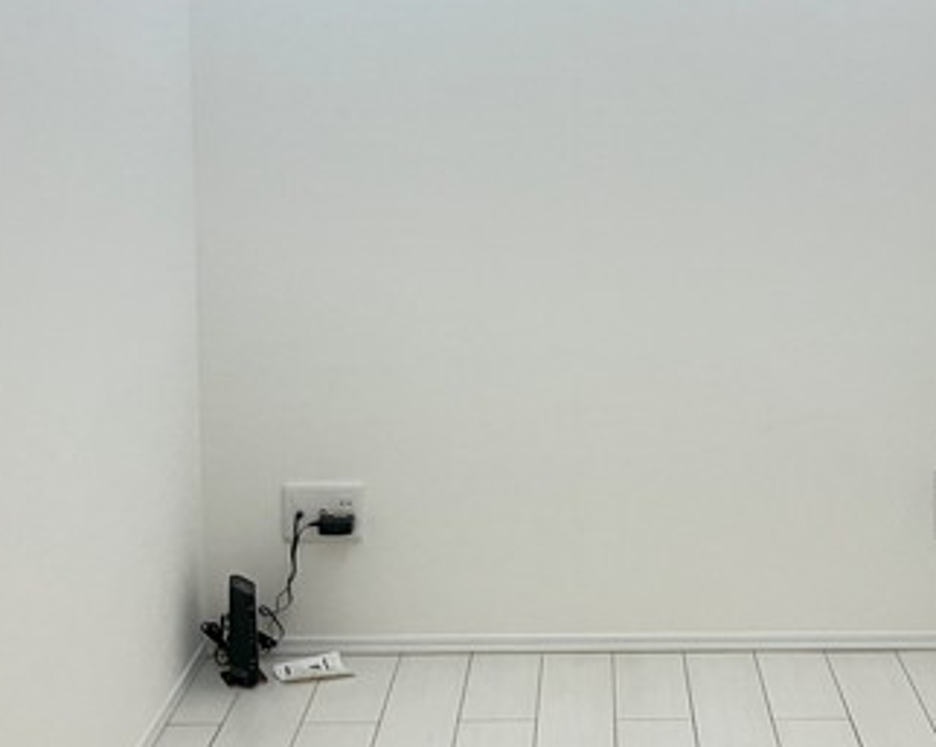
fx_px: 1882
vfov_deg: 22.3
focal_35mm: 68
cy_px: 233
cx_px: 584
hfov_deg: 27.8
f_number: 1.8
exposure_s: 1/50
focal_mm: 3.99
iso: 64
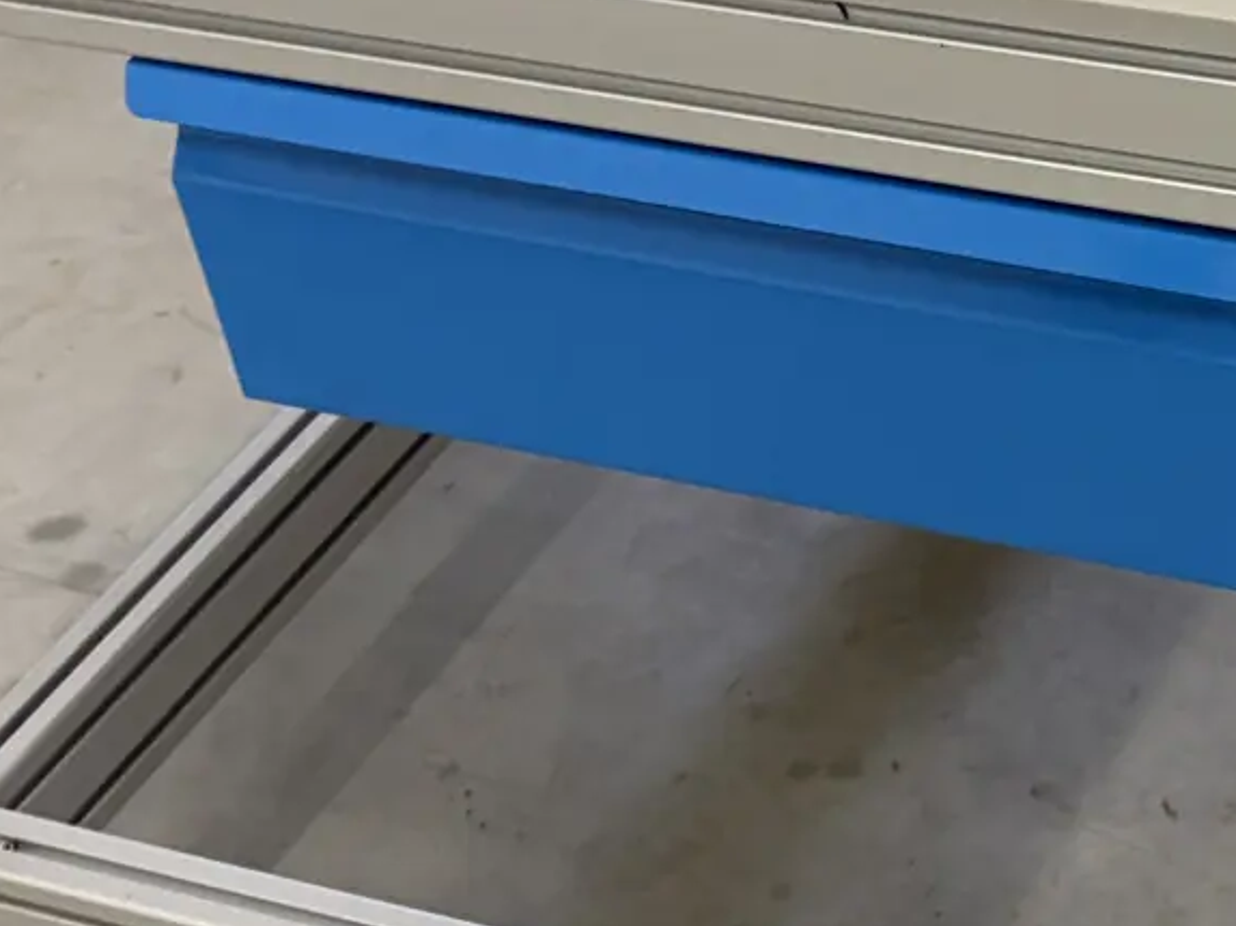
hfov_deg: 21.5
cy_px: 551
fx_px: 3105
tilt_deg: -40.9
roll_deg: +4.6
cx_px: 1296
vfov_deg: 16.9
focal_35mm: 87
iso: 200
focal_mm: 5.96
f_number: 1.6
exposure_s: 1/50
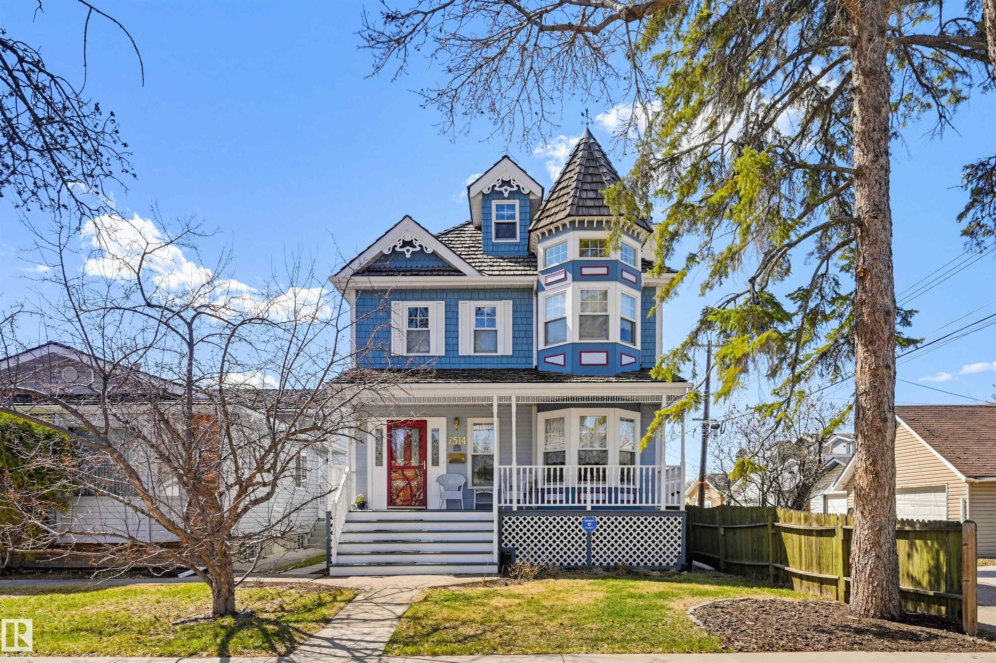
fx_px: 594
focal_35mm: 22
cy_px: 332
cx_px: 498
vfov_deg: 58.3
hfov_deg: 79.9
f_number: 8
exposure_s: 1/500
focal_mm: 21.5
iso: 400
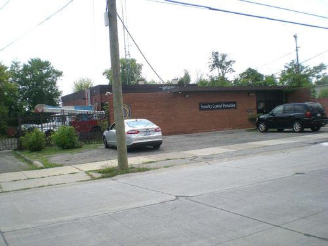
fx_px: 360
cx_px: 164
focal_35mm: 38
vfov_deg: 37.7
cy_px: 123
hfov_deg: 49.0
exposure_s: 1/428
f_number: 4.6
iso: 50
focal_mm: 6.3
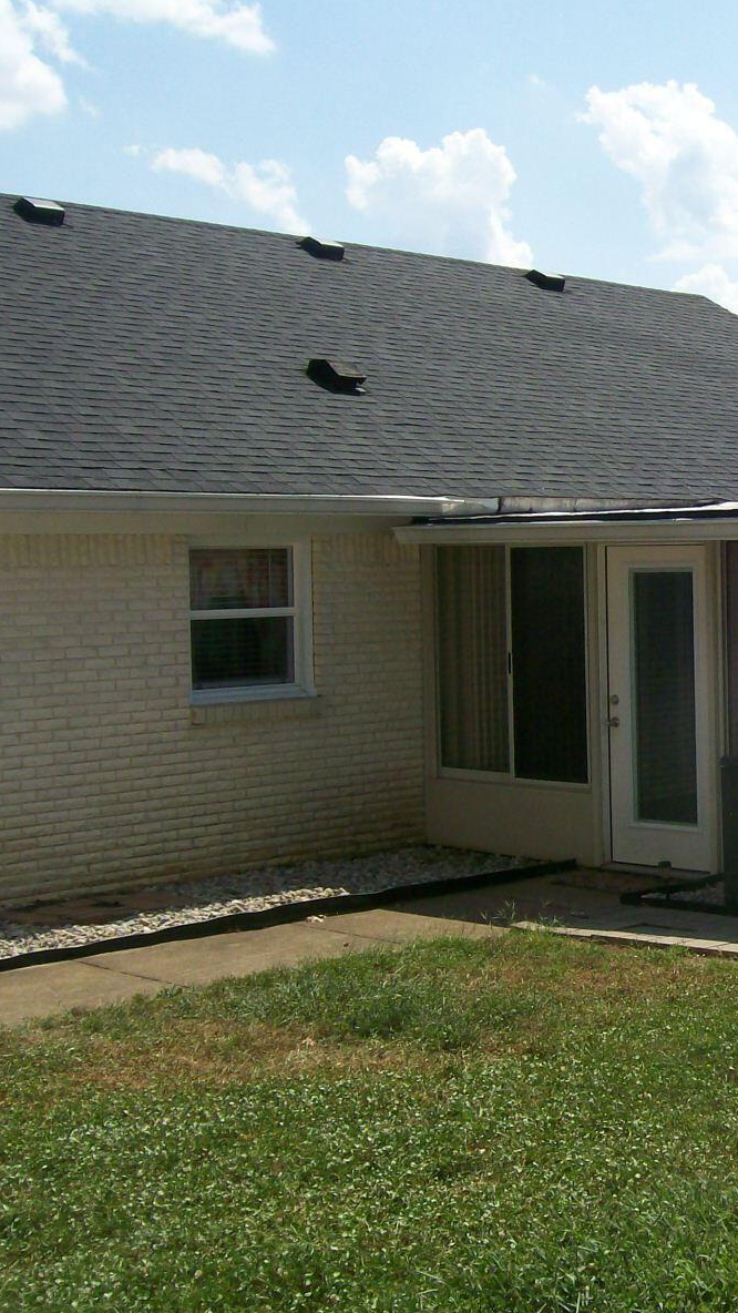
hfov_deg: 21.2
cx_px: 867
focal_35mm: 53
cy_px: 650
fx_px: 1844
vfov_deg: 39.2
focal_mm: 6
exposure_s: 1/684
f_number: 4.8
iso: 80
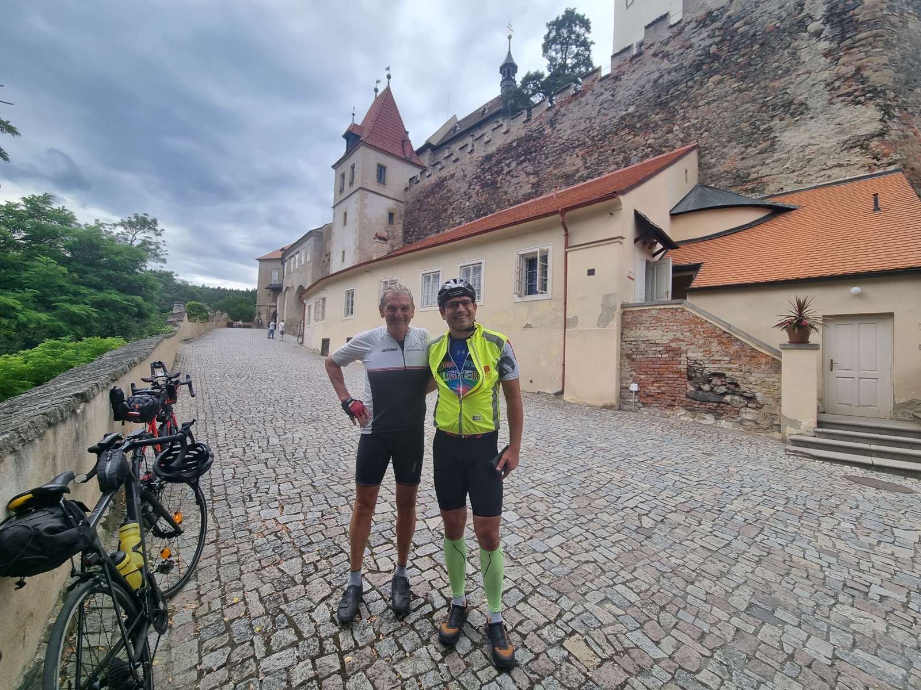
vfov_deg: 89.9
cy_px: 345
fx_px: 346
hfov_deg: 106.2
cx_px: 460
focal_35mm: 13
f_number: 2.2
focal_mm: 2.2
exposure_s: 1/1184
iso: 50
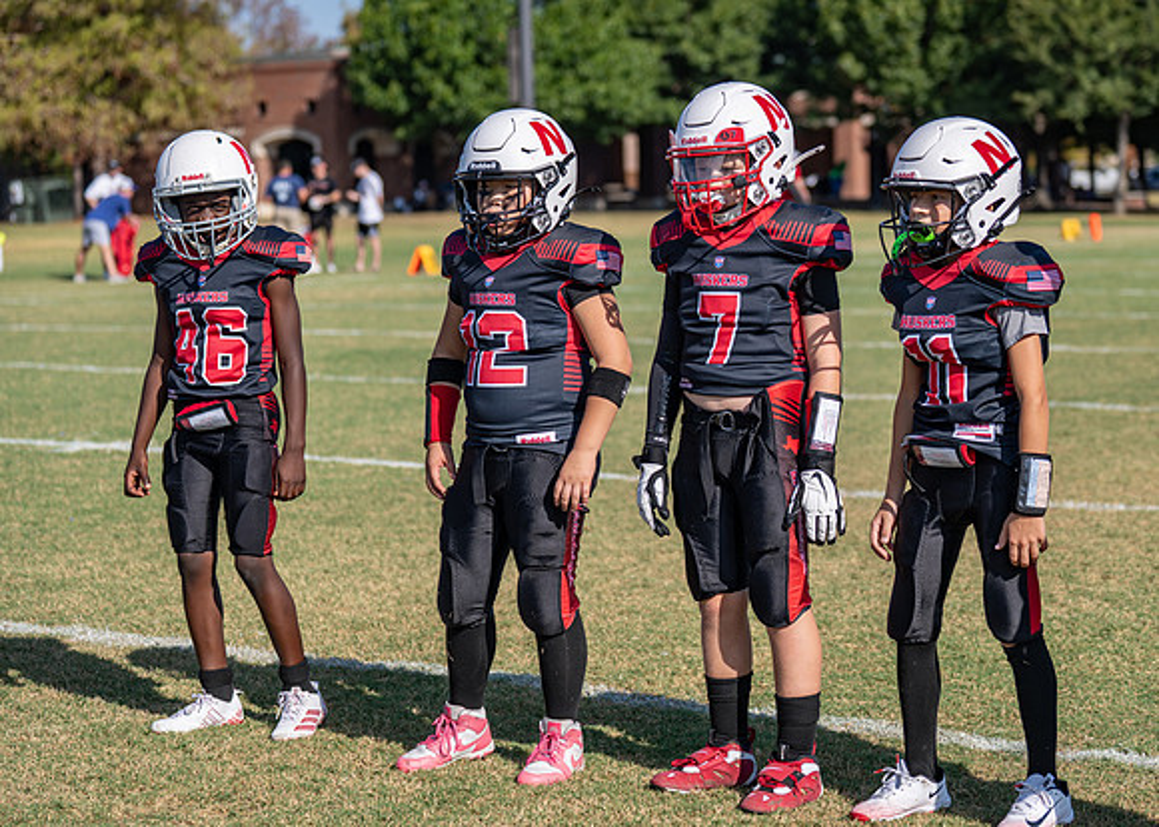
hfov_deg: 21.7
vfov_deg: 15.6
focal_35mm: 92
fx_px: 3025
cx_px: 643
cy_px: 384
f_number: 2.8
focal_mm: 70
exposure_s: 1/2500
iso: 100
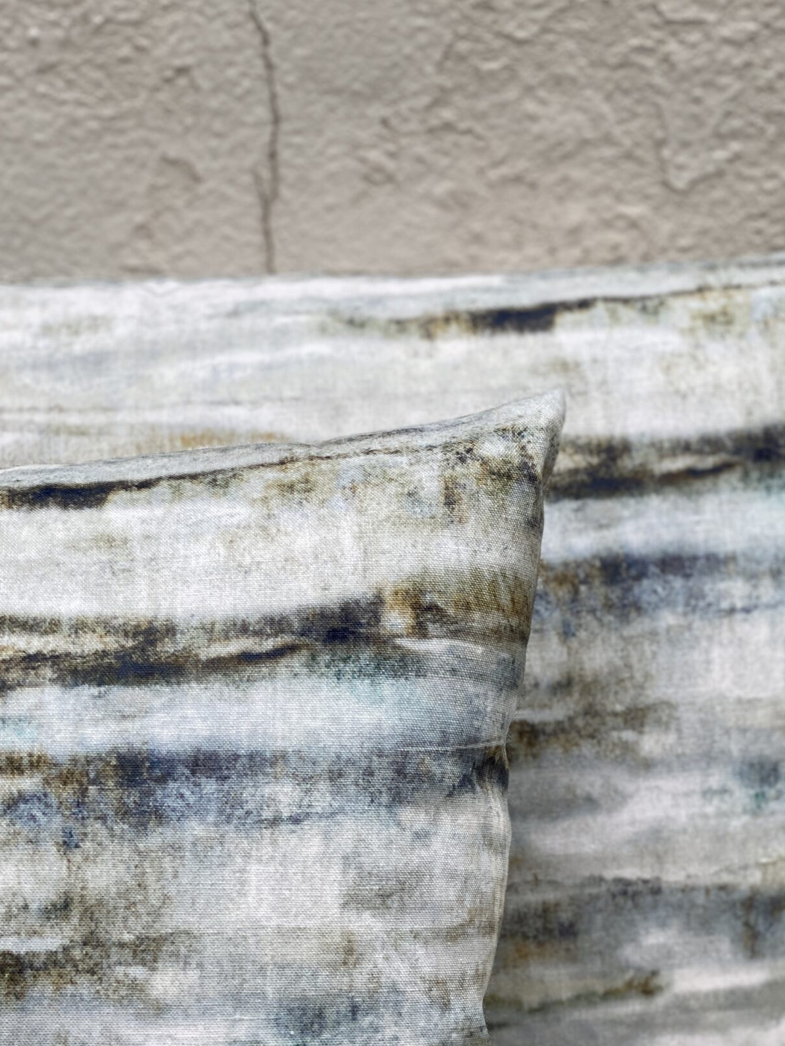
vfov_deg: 23.8
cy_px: 657
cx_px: 518
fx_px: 2478
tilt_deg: -19.9
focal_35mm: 82
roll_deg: +1.6
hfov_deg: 18.0
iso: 20
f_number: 2
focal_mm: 6
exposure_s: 1/154
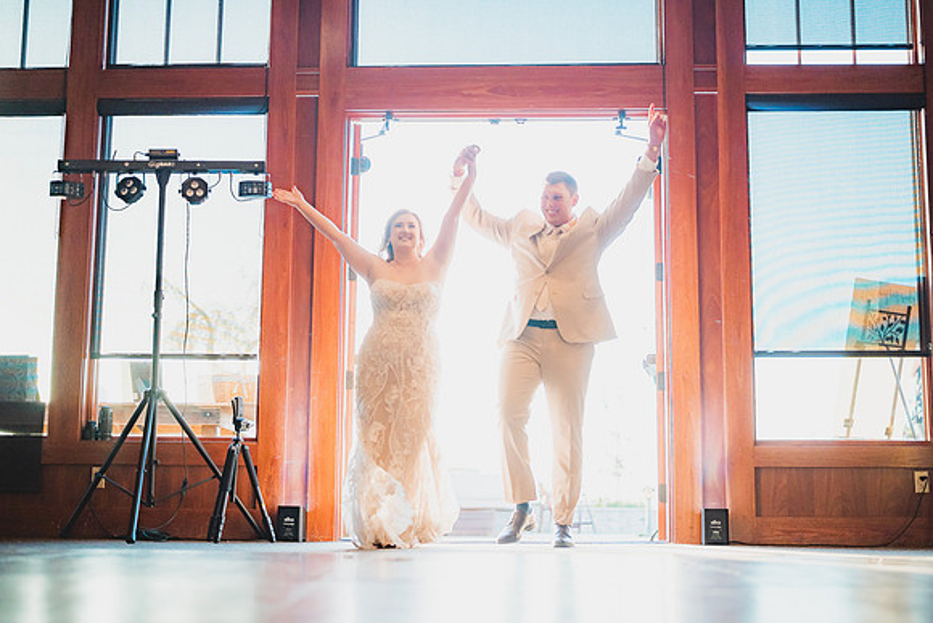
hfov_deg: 39.6
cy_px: 312
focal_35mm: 50
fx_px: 1296
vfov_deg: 27.0
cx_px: 466
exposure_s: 1/3200
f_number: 1.4
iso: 1250
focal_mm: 50
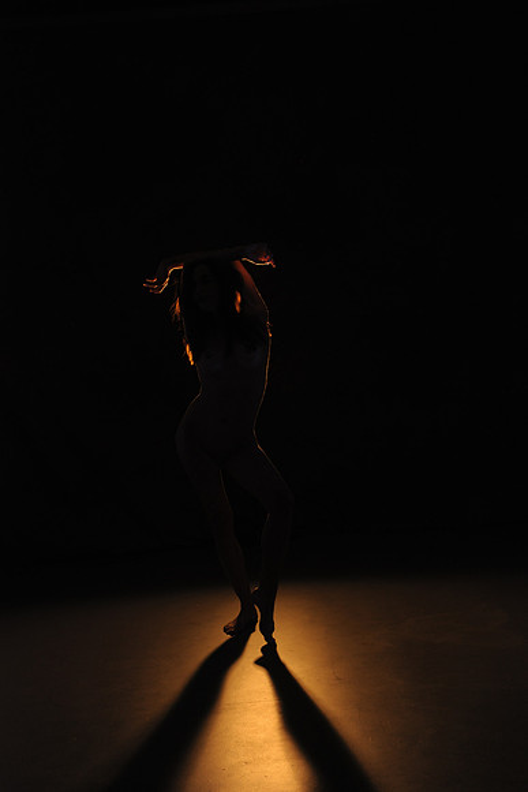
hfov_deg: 24.2
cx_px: 264
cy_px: 396
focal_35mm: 56
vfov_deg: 35.6
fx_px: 1231
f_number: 5.6
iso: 800
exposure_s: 1/90
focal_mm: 56
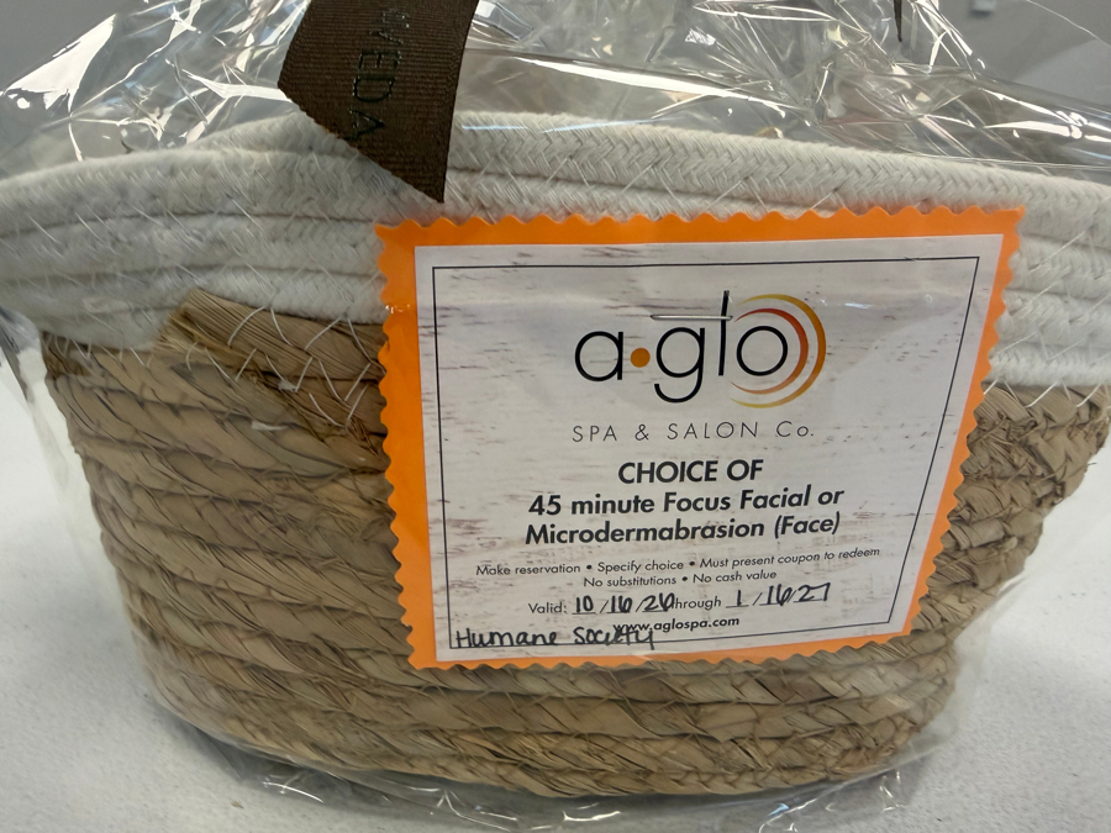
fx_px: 770
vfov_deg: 56.8
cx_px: 556
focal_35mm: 24
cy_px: 416
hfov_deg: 71.6
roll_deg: -0.7
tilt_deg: -15.7
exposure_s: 1/120
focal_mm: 2.22
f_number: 2.2
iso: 320
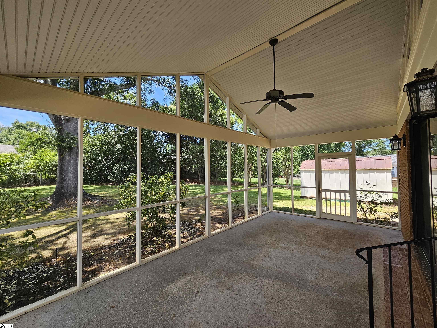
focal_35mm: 13
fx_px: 164
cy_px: 164
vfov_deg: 89.9
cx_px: 218
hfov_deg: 106.2
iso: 50
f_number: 2.2
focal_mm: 2.2
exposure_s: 1/234
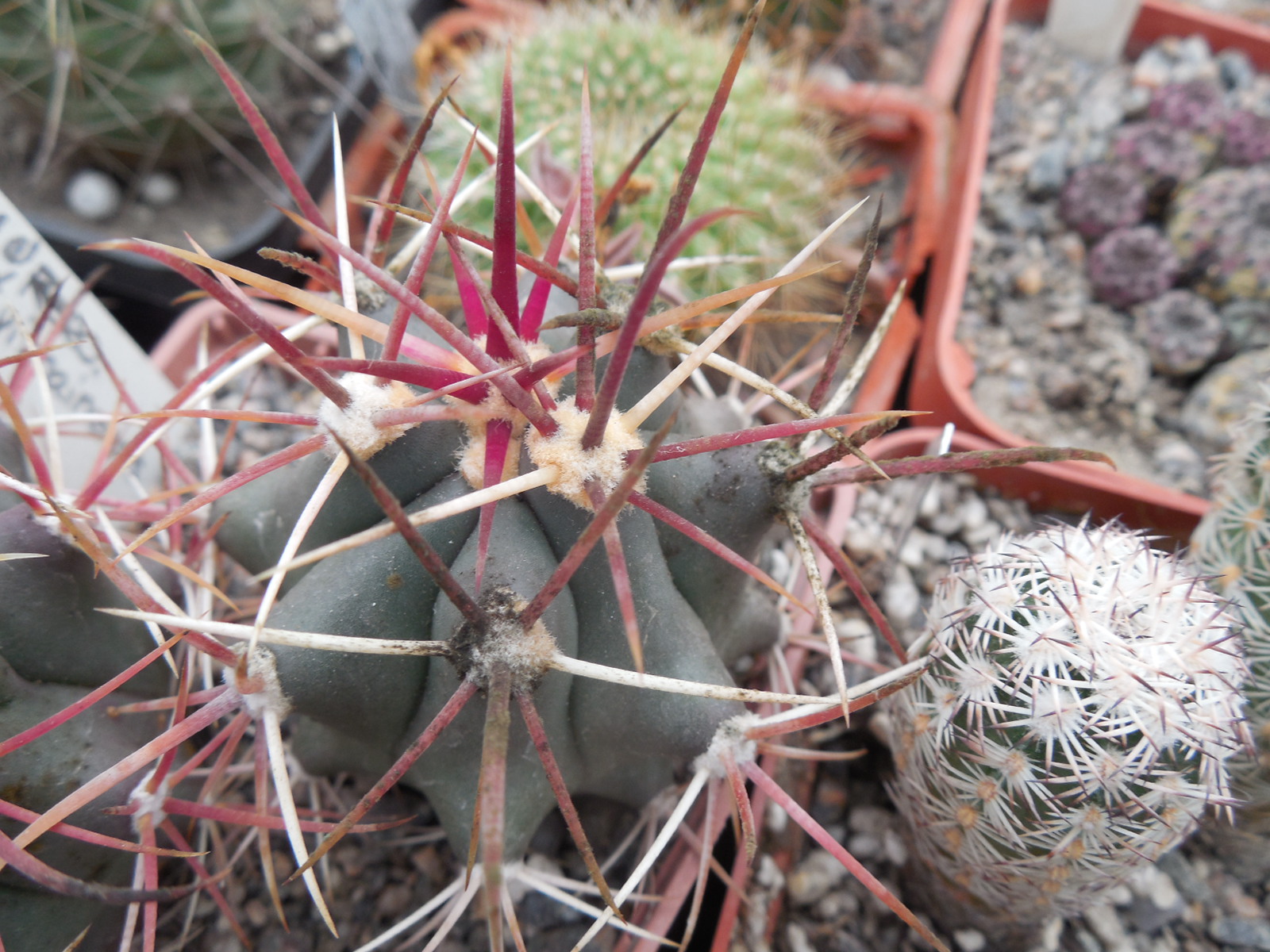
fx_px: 1137
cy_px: 476
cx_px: 635
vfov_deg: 45.4
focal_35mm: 31
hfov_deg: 58.4
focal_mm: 5.6
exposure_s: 1/40
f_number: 3.6
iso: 125
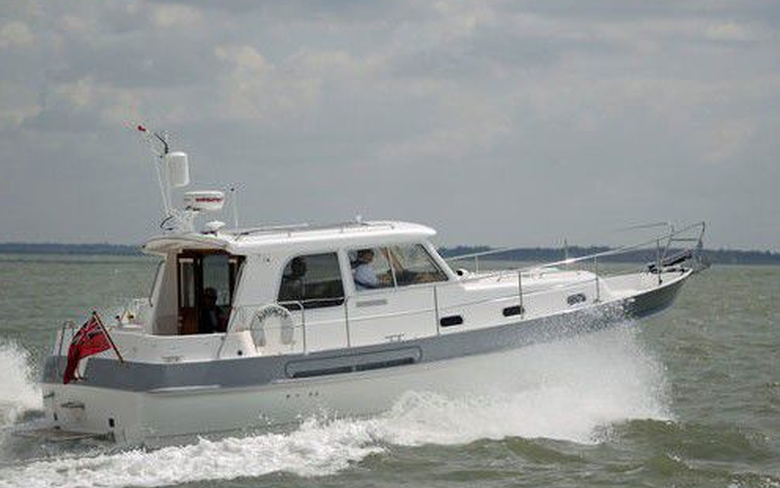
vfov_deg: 8.1
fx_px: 3433
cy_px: 241
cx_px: 388
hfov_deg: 13.0
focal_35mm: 162
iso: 100
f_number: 2.8
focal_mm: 105
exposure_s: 1/6400
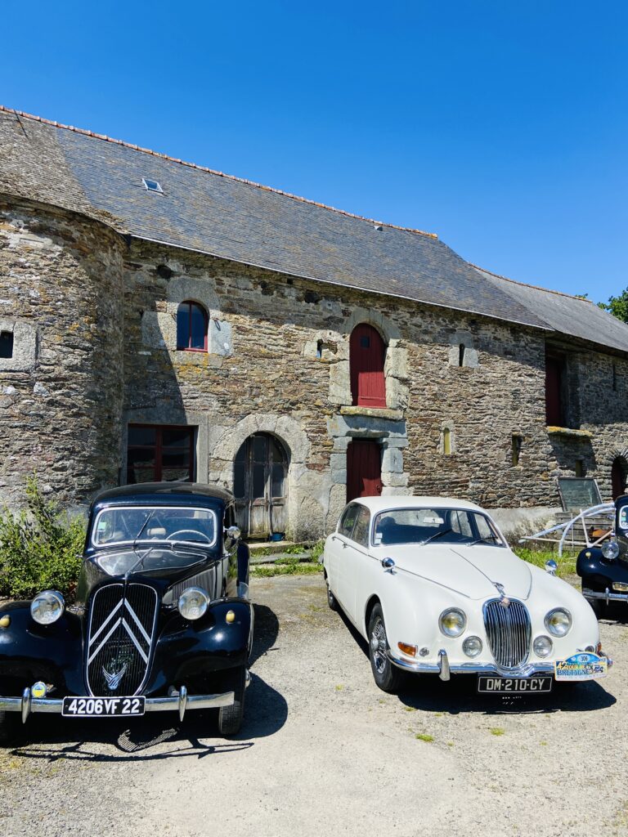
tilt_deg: +5.4
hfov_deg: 53.1
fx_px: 629
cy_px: 418
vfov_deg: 67.3
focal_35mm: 26
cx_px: 314
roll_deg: +0.0
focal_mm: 4.25
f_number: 1.8
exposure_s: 1/2183
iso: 32
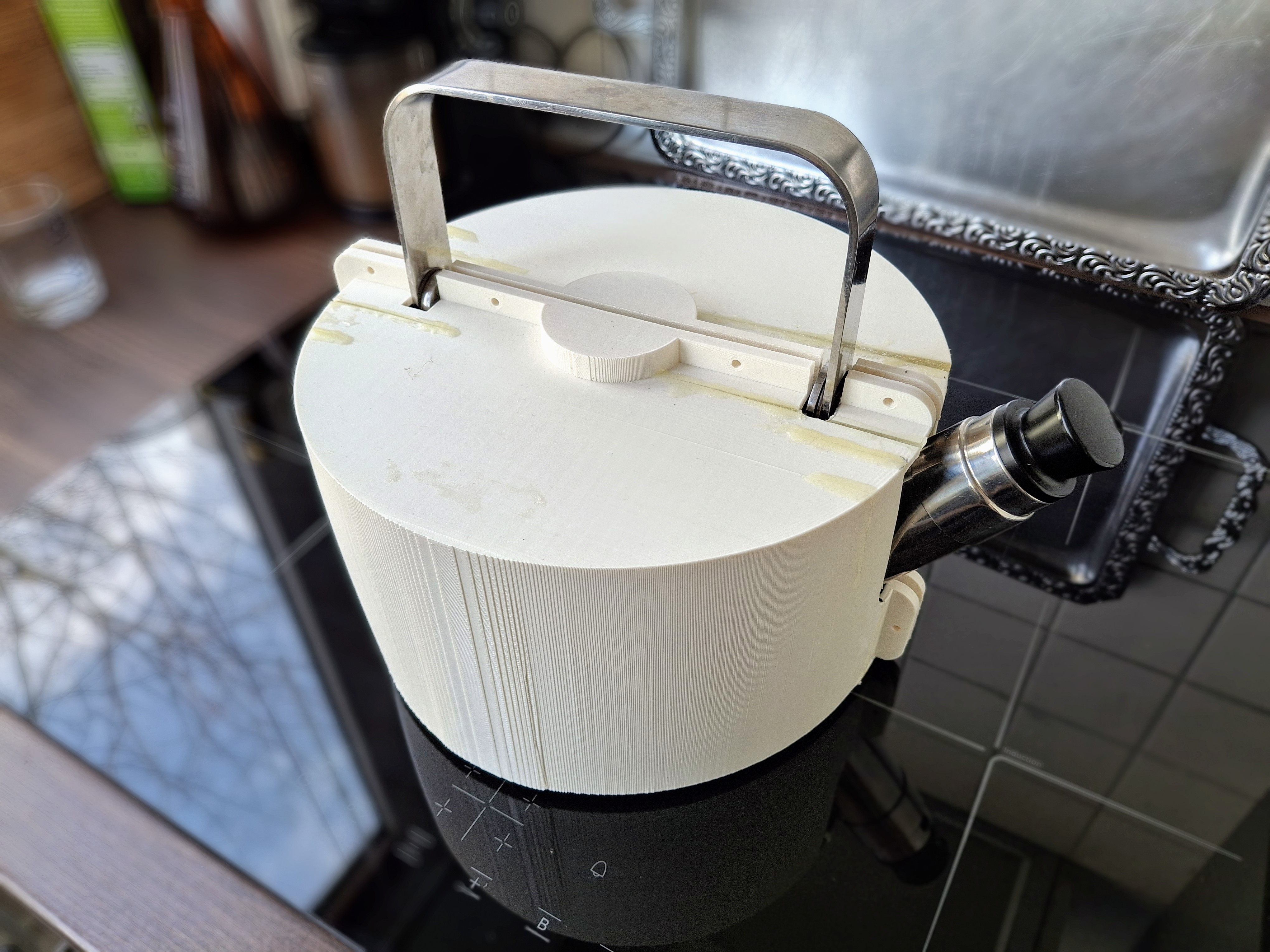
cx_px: 635
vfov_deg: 54.9
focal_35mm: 25
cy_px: 476
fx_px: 917
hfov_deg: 69.4
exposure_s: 1/100
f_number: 1.8
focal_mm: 4.69
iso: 40
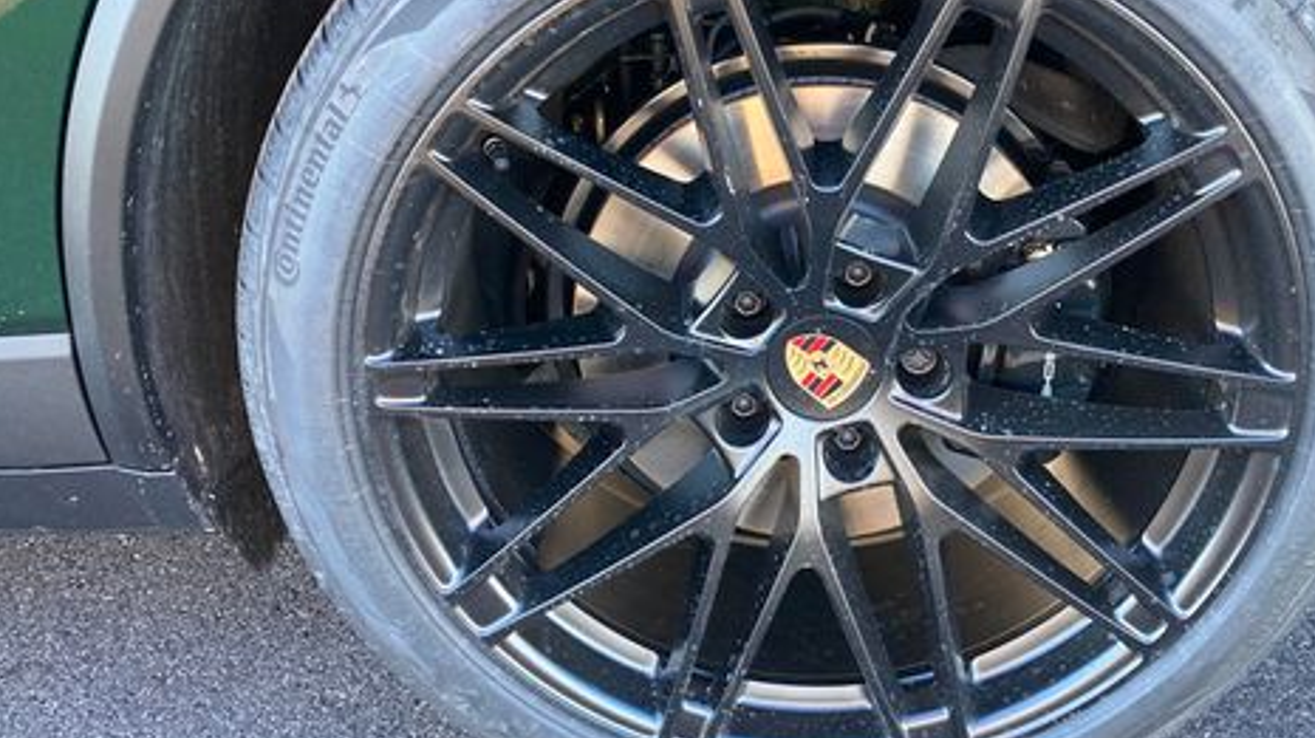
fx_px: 1464
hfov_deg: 48.2
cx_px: 752
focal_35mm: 42
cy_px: 300
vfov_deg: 28.2
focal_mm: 3.99
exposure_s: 1/76
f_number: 1.8
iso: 80
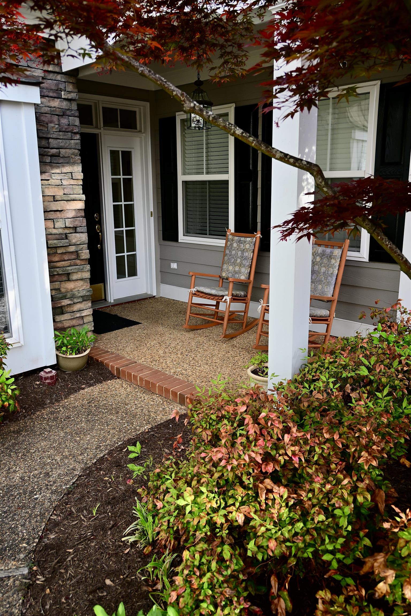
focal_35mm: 29
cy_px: 308
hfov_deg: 44.6
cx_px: 206
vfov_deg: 63.2
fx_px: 501
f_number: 4
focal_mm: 19.5
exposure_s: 1/80
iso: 100
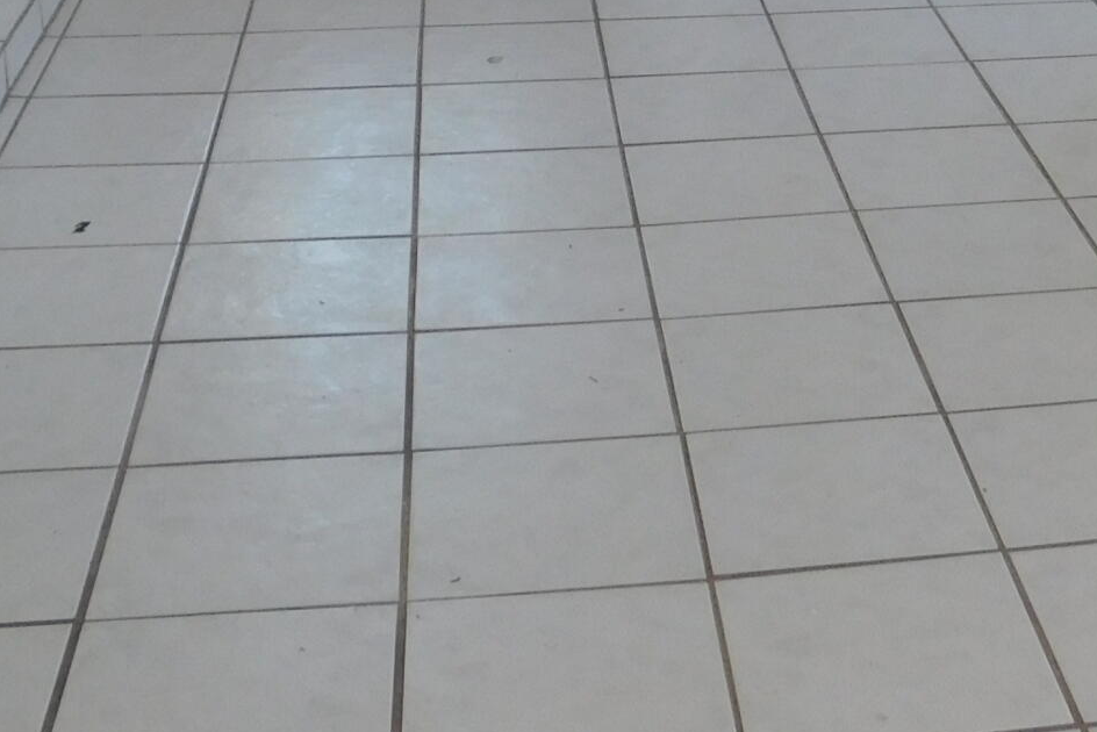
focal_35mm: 76
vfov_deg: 16.3
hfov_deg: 26.1
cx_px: 903
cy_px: -389
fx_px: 2316
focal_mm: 4
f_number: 3
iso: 125
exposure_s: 1/125
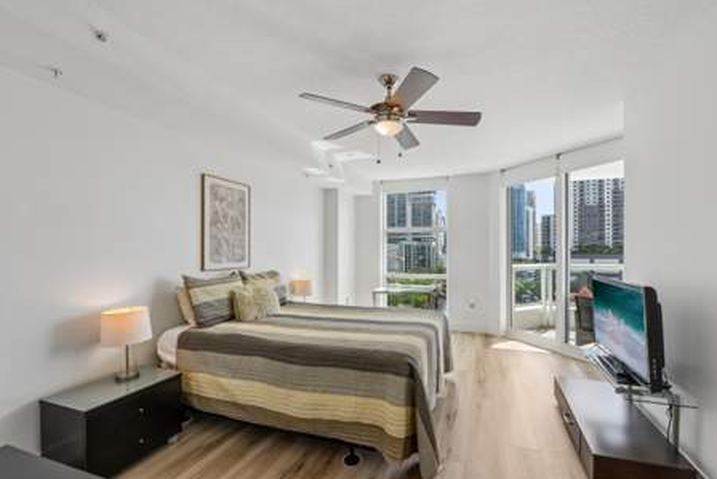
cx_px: 383
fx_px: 299
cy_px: 255
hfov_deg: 100.2
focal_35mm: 15
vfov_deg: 77.3
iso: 200
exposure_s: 1/60
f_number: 9
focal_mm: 14
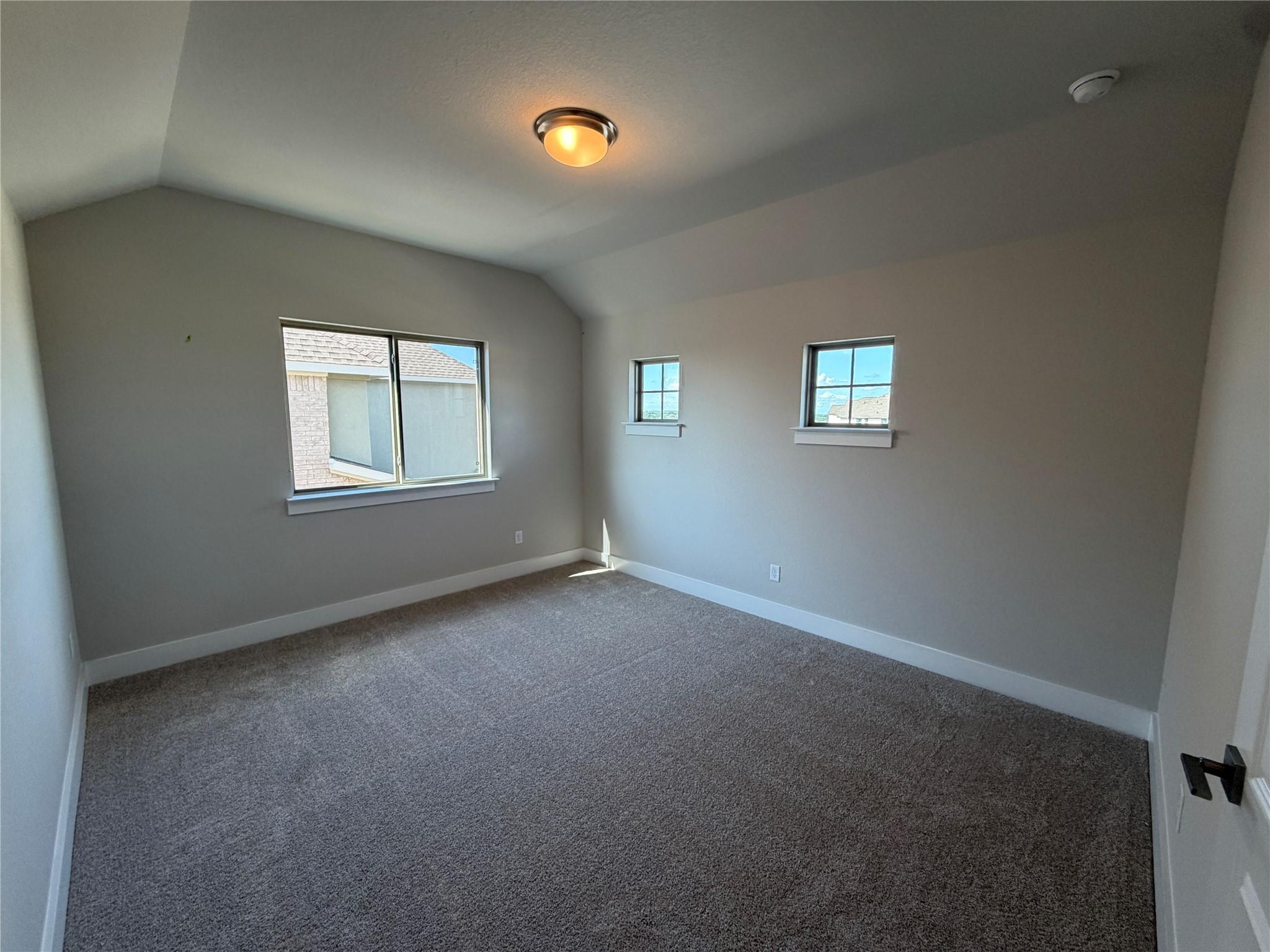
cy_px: 476
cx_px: 635
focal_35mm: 14
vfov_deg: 85.7
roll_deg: -0.5
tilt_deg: -7.1
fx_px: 514
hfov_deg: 102.1
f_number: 2.2
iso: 125
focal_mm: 2.22
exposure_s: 1/120
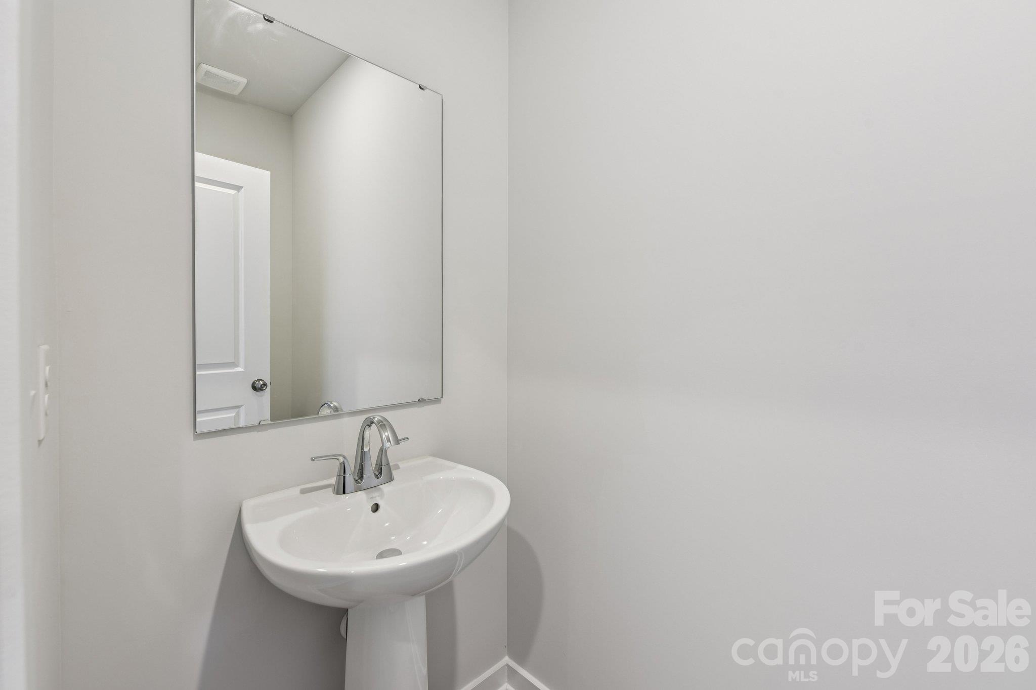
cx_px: 518
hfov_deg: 104.3
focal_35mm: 14
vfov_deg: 81.2
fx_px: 403
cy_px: 345
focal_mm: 14
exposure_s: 1/6
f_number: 8
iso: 200
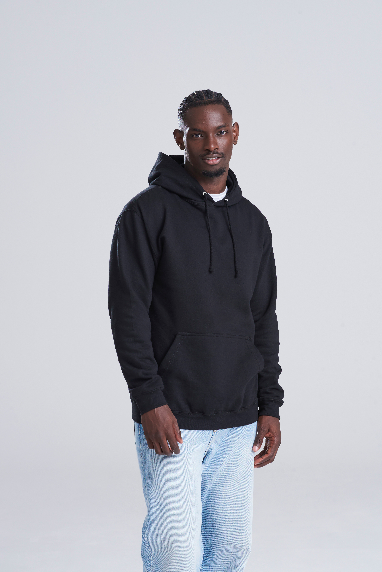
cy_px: 286
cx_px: 191
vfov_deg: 18.6
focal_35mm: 110
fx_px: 1749
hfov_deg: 12.5
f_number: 10
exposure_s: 1/160
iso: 400
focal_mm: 110
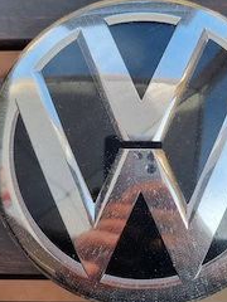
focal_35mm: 40
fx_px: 350
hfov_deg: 35.7
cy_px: 128
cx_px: 149
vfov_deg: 46.6
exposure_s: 1/131
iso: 50
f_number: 1.8
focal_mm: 6.7
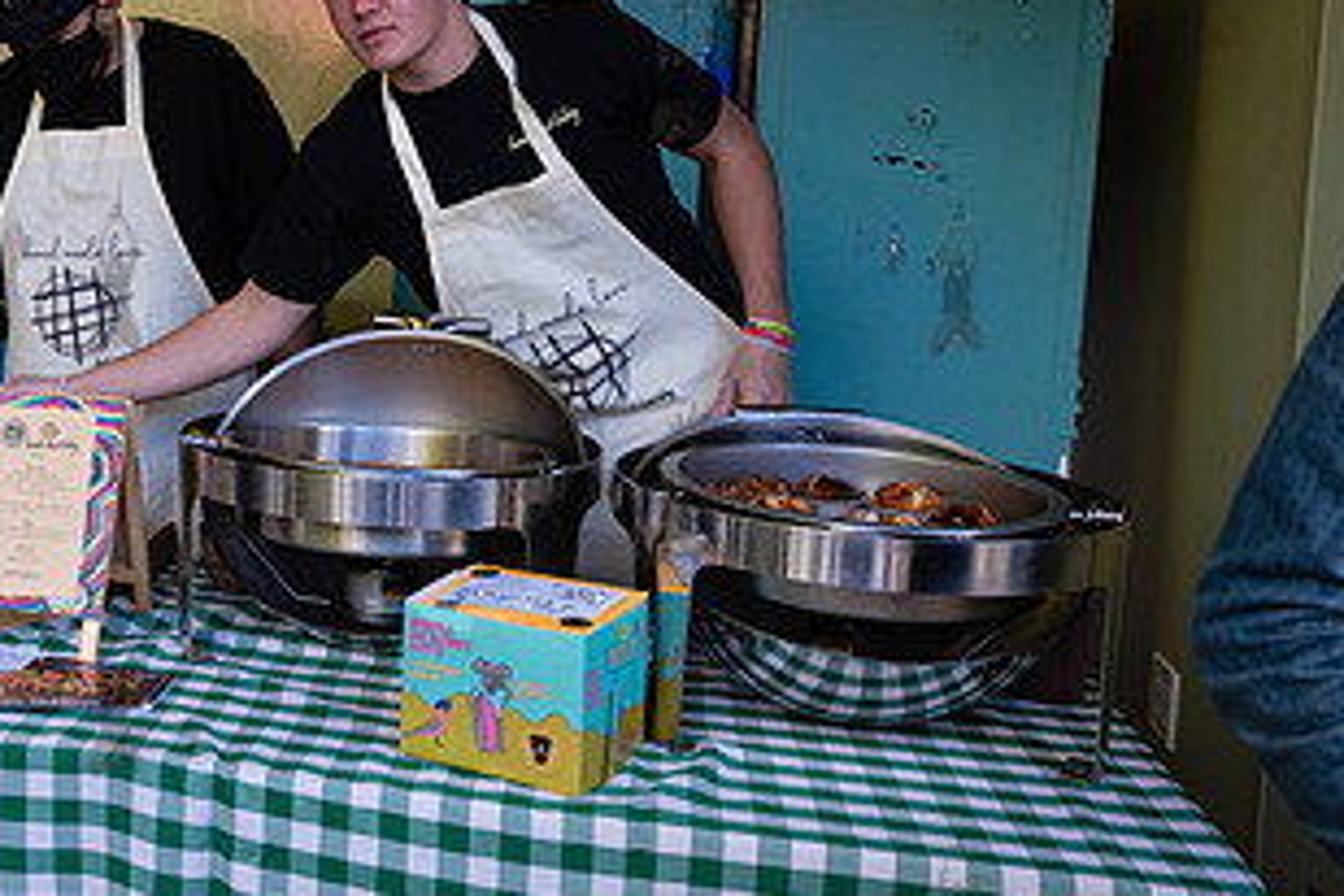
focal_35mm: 45
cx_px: 113
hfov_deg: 40.1
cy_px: 276
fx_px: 1680
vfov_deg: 29.6
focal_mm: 24
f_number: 4
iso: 500
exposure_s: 1/320
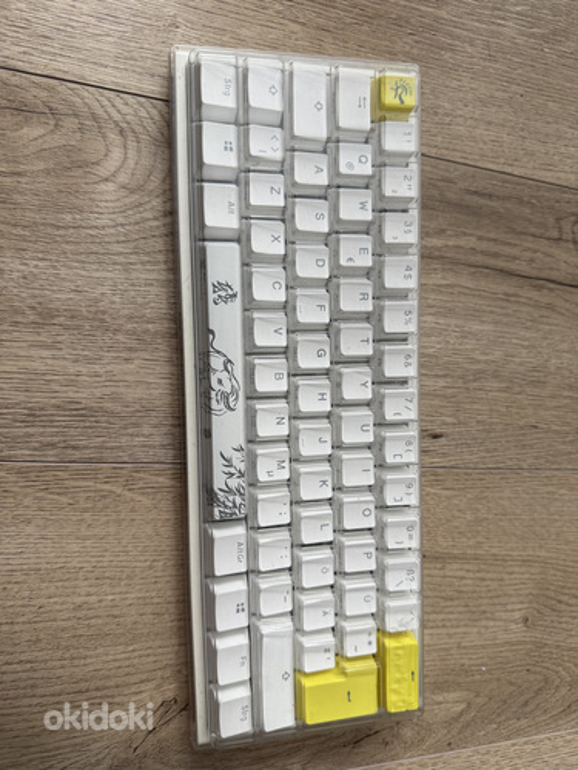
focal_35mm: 24
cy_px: 385
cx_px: 289
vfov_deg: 71.6
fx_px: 534
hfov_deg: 56.8
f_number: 1.78
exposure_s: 1/90
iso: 200
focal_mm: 6.76
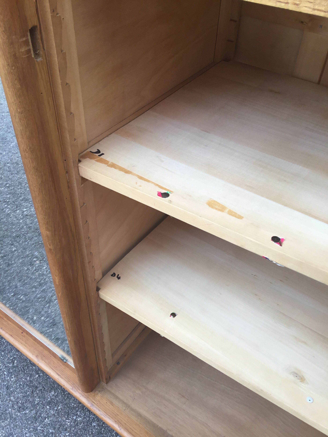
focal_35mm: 31
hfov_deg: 45.4
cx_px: 164
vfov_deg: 58.4
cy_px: 218
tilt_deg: -44.4
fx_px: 392
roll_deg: -4.5
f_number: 2.4
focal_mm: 3.3
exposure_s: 1/50
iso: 25
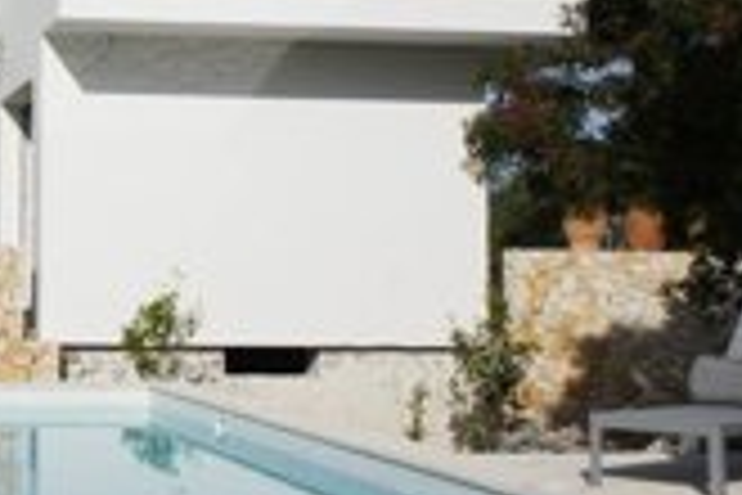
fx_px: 1571
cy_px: 126
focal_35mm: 76
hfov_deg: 24.8
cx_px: -72
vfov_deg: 17.8
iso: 200
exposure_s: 1/800
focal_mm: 21
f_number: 8
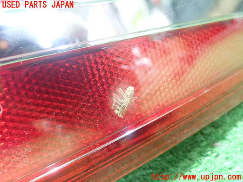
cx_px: 122
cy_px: 91
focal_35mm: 30
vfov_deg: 46.8
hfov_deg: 60.0
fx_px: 211
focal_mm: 5.5
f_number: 2.3
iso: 800
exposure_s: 1/40
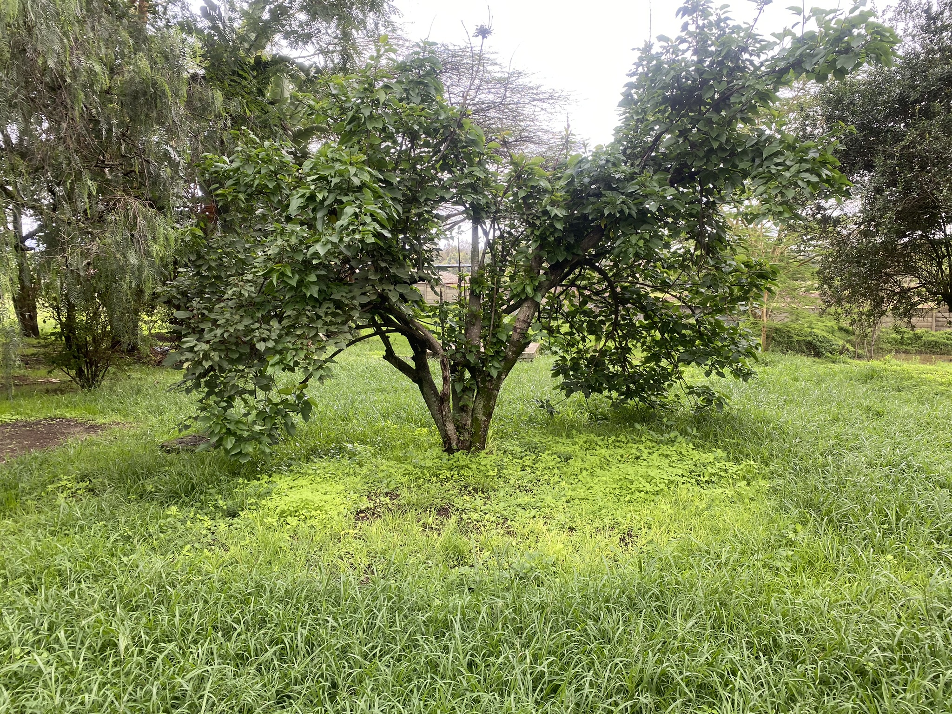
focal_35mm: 26
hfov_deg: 67.3
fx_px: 715
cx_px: 476
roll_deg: -2.7
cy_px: 357
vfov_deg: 53.1
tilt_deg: -7.0
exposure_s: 1/182
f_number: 1.8
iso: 32
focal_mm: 4.25
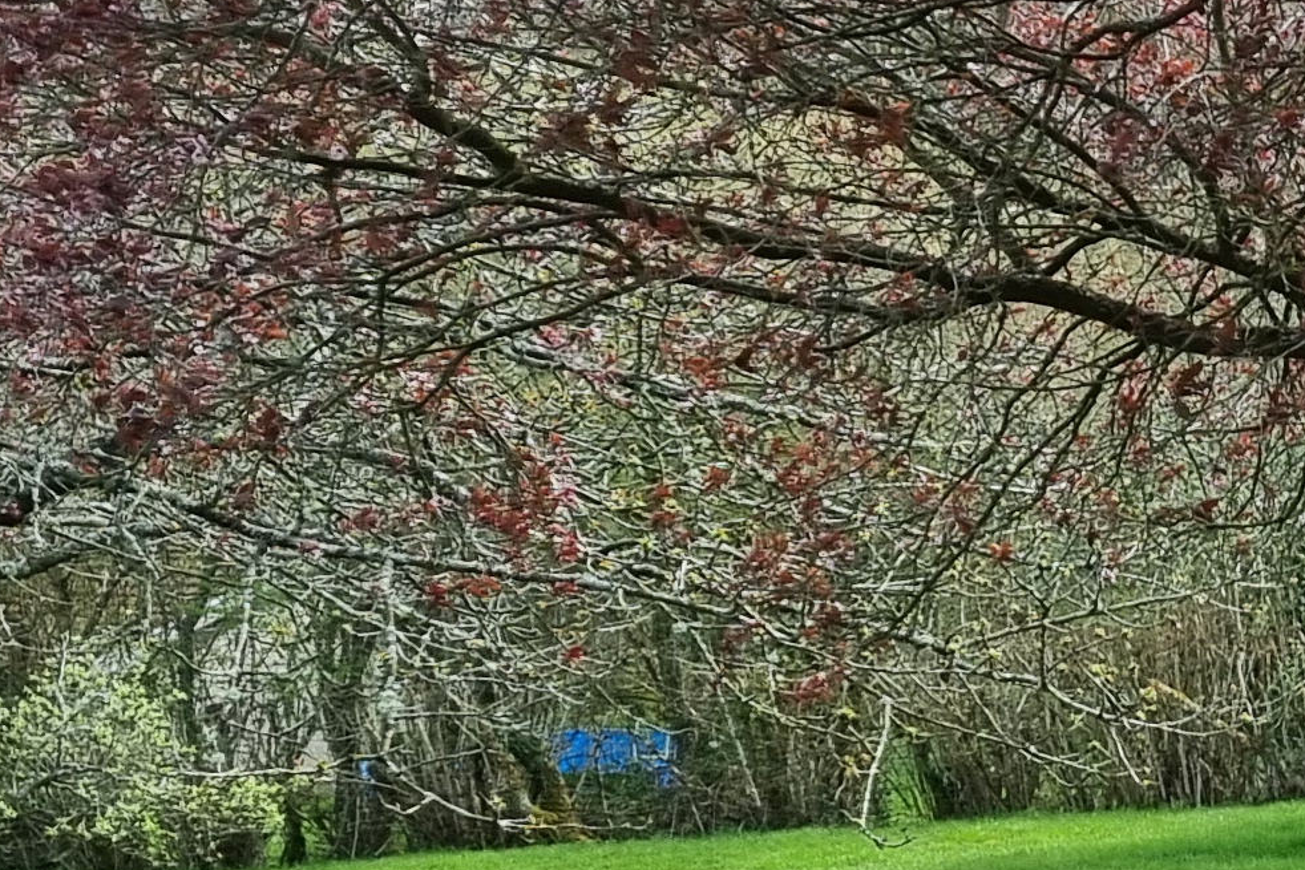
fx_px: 4024
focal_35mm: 111
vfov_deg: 12.2
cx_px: 2663
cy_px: 887
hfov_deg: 14.8
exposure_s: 1/982
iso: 50
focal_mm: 5.4
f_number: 1.8
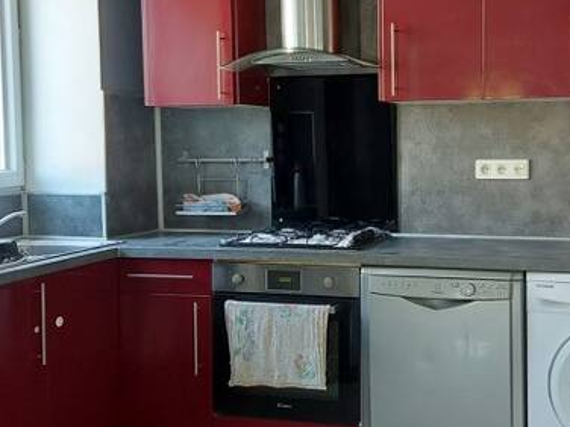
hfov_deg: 38.4
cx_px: 387
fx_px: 807
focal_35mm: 49
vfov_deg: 29.6
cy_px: 180
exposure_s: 1/50
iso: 250
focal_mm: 5.23
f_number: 1.8
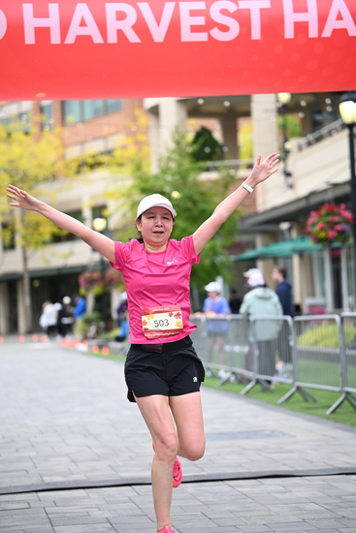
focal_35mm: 98
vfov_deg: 20.8
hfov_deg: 14.0
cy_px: 266
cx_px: 178
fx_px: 1453
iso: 640
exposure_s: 1/2000
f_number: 2.8
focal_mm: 98
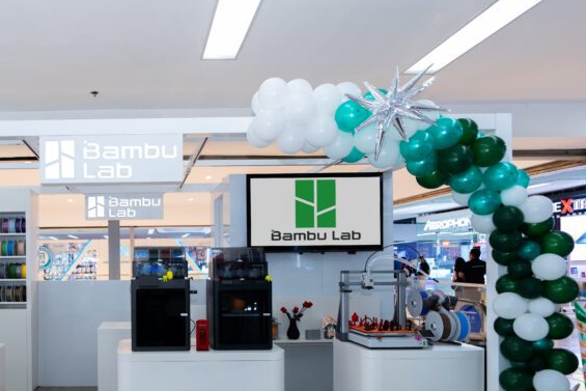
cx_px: 134
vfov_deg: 44.2
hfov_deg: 59.6
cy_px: 267
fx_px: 472
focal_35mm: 29
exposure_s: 1/125
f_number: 1.8
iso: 400
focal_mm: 16
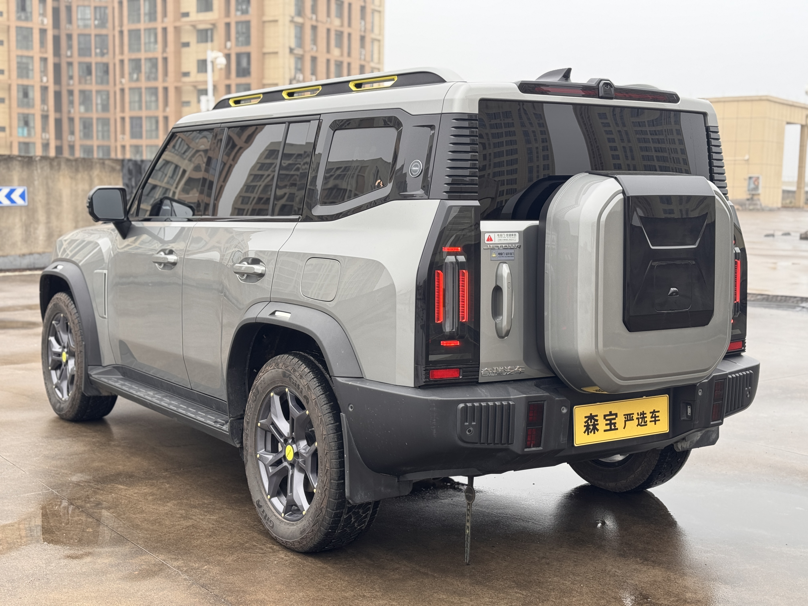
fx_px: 1120
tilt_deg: -5.9
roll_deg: -0.9
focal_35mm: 48
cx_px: 404
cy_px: 303
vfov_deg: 30.3
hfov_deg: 39.7
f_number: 1.78
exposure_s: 1/174
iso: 64
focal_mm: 6.76
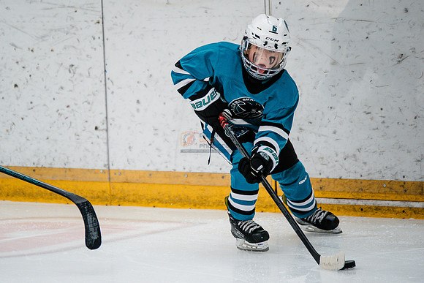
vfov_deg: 3.7
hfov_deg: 5.6
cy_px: 163
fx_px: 4328
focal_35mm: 367
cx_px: 134
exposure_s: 1/3200
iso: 1250
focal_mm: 261
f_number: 3.2
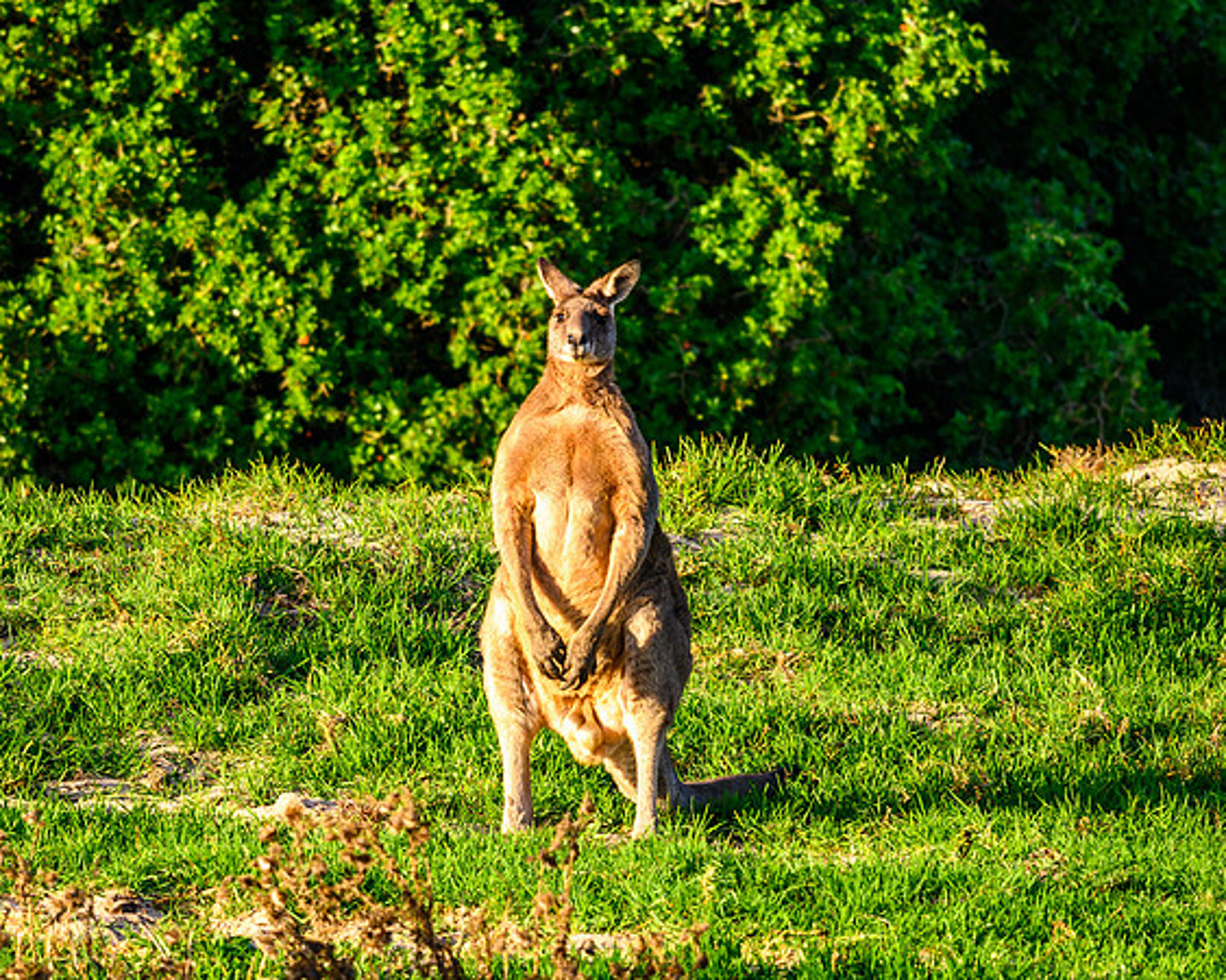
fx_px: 39180
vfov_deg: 1.4
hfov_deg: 1.8
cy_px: 475
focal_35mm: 1080
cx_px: 554
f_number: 6.3
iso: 64
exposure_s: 1/100
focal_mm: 600
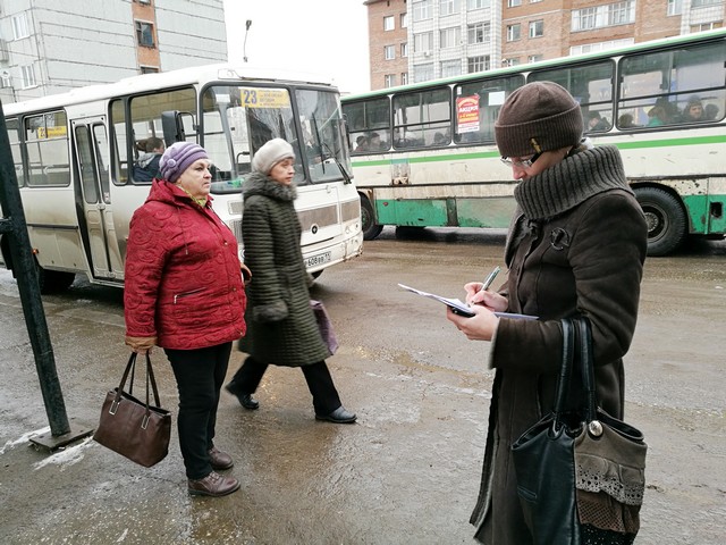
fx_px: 566
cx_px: 363
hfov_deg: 65.3
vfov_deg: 51.4
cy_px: 272
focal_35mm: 27
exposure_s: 1/50
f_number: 2.2
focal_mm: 4.5
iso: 64
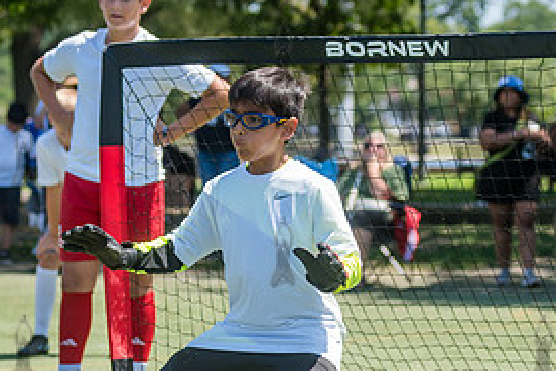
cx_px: 282
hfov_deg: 12.2
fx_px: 2594
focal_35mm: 168
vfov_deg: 8.2
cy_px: 251
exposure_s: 1/1250
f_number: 4
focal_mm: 80
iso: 200
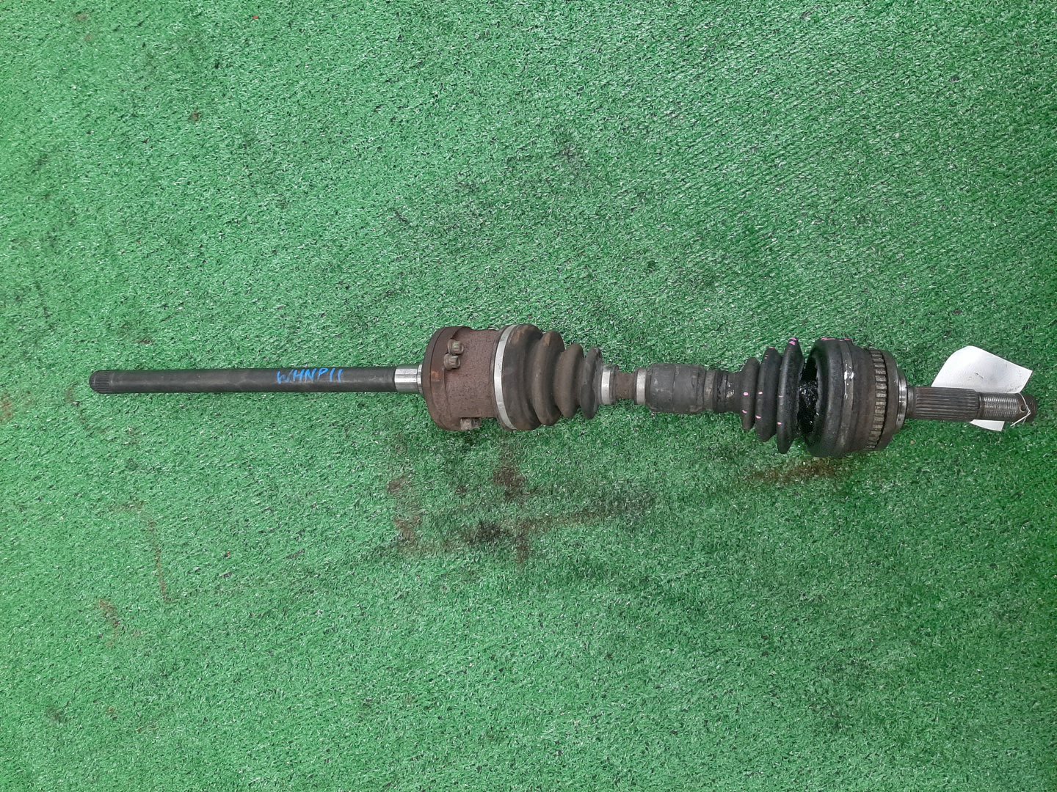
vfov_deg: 53.1
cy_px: 396
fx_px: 794
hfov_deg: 67.3
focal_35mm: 26
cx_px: 528
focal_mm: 3.93
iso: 138
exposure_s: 1/50
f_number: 1.7
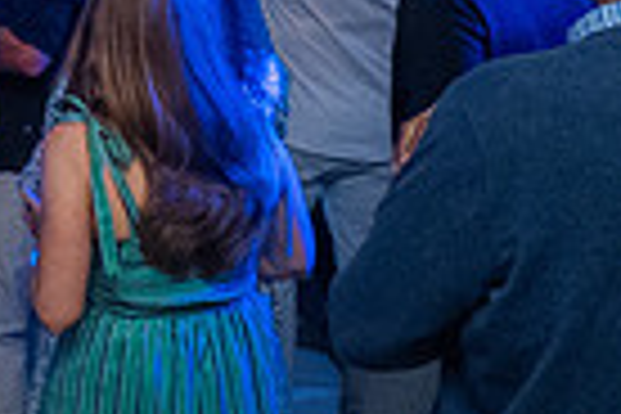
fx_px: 1742
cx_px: -598
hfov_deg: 16.0
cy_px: -232
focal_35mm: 101
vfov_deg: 12.8
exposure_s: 1/125
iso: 3200
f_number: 4
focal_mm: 24
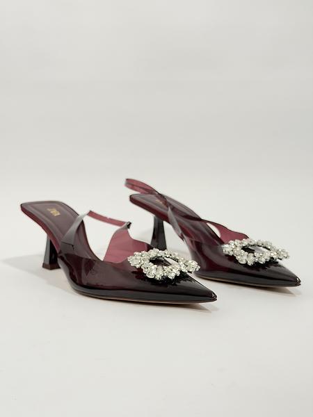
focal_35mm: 48
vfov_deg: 39.7
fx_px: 579
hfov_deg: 30.3
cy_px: 208
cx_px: 156
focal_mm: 6.76
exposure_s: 1/70
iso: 100
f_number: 1.78
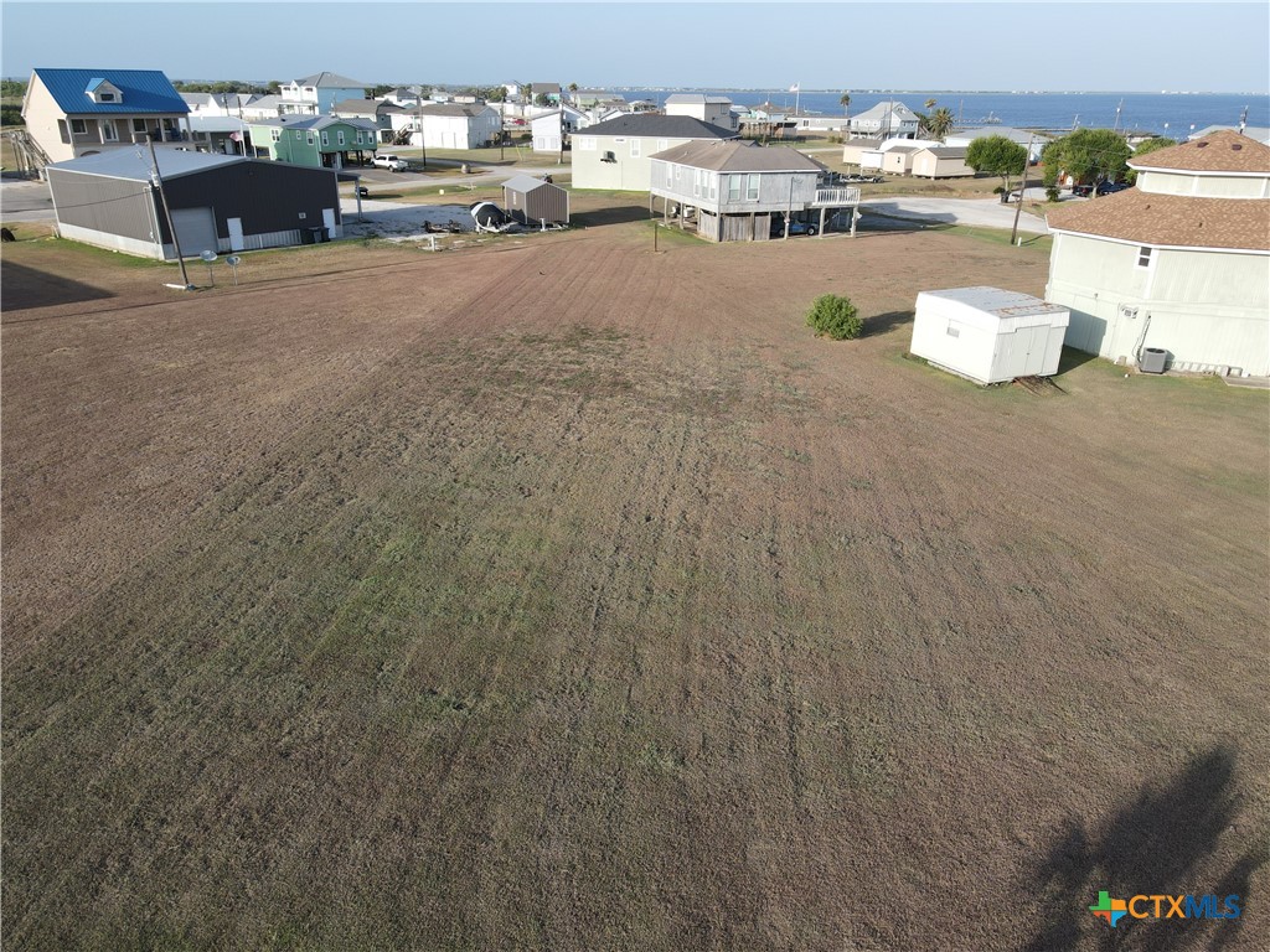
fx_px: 881
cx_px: 635
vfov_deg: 56.8
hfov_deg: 71.6
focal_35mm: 24
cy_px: 476
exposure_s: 1/350
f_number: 2.8
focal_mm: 4.5
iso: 100
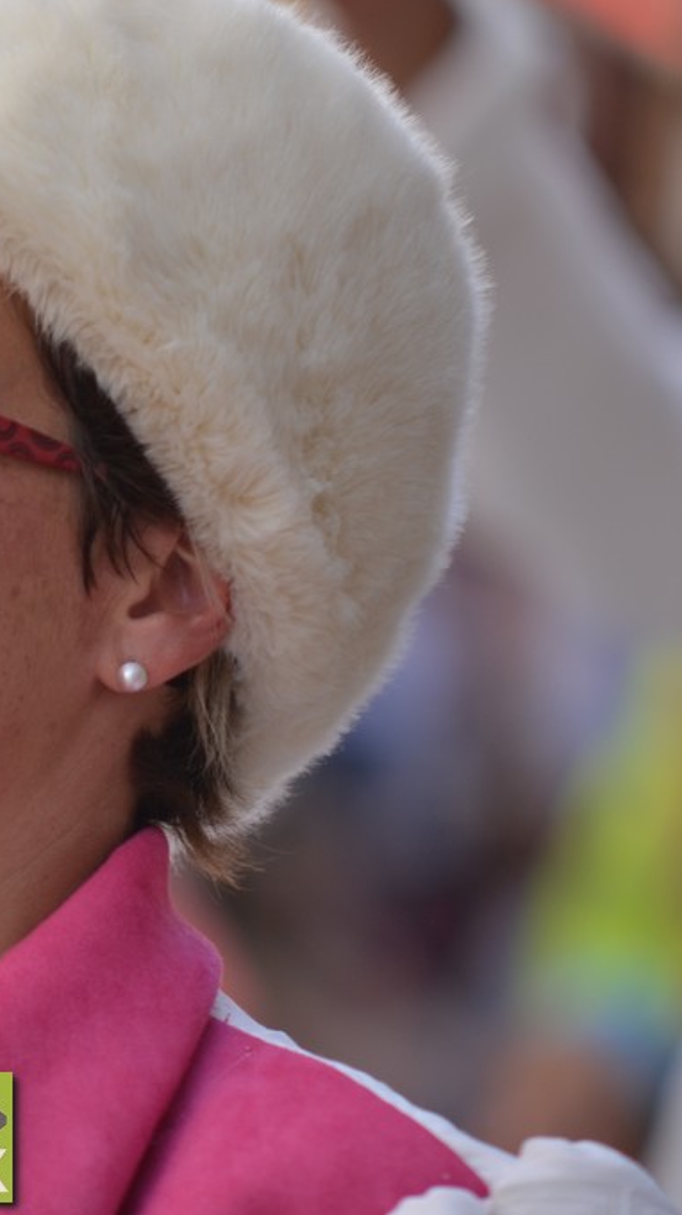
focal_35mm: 355
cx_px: -77
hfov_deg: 3.4
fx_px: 11424
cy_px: 607
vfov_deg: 6.1
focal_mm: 150
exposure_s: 1/500
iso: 100
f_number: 2.8
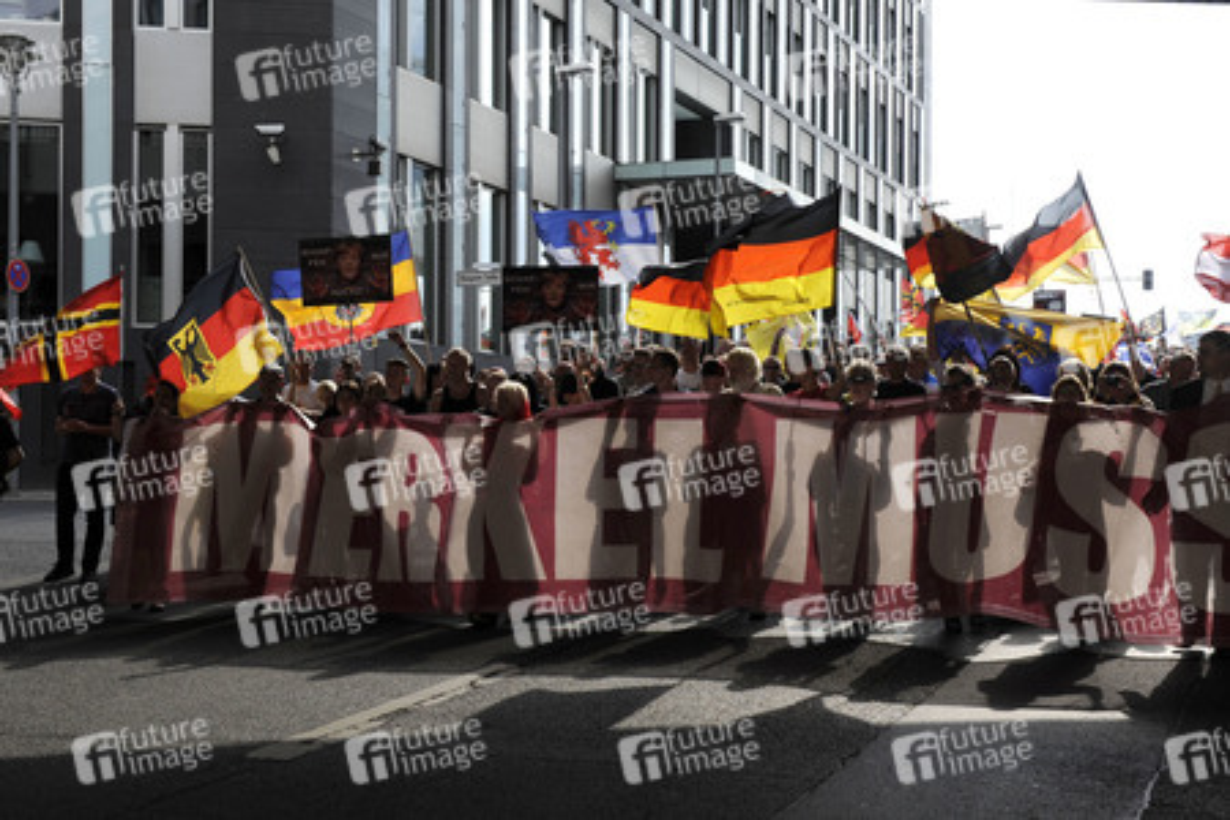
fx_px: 1640
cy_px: 410
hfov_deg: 41.1
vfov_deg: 28.1
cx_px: 615
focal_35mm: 48
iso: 500
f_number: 7.1
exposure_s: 1/800
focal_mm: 48
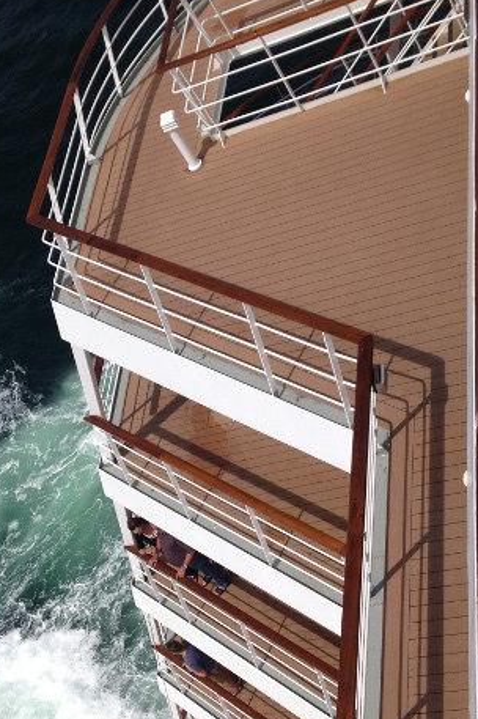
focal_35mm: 68
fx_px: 1356
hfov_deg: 20.0
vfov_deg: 29.7
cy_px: 397
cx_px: 206
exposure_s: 1/4255
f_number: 2.4
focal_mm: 4.28
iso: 50
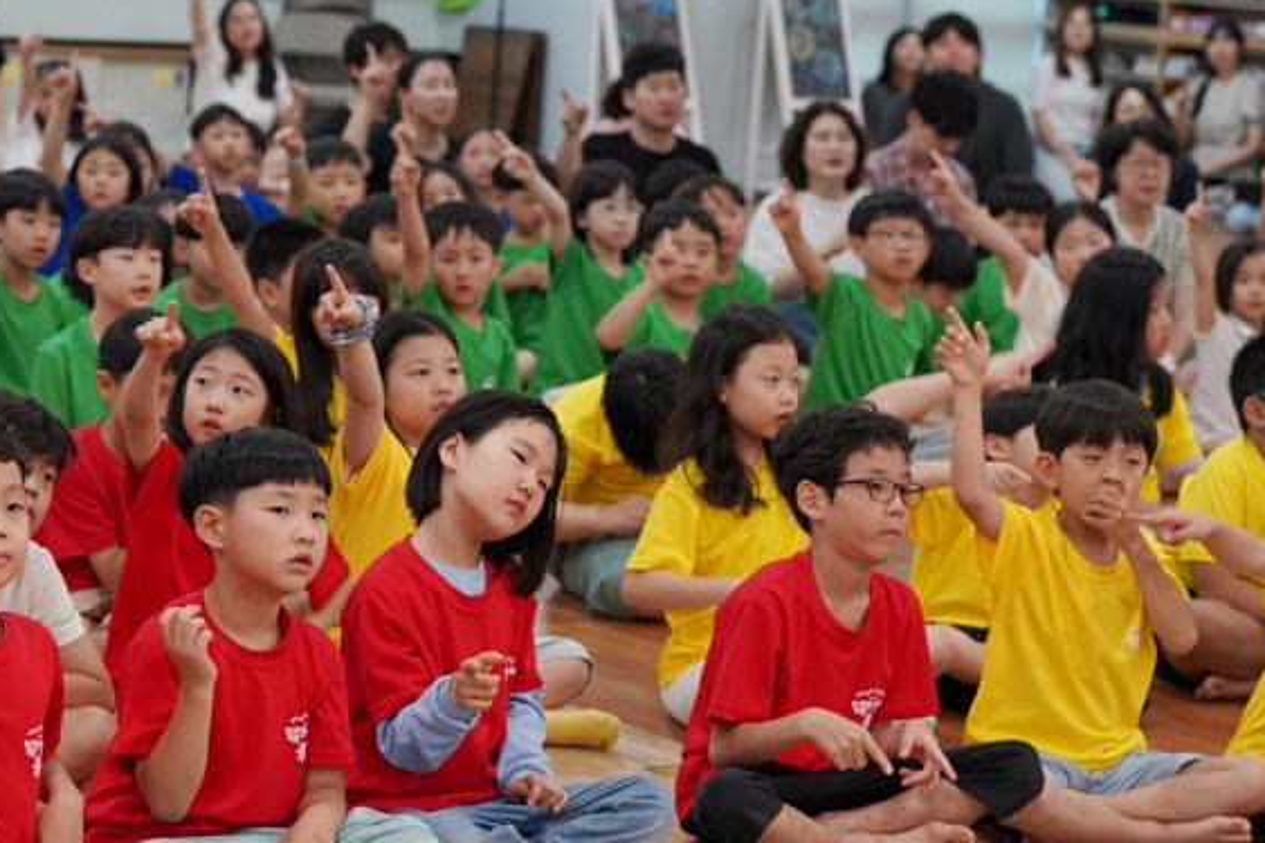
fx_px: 3934
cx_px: 281
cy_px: 223
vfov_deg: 12.2
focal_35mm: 112
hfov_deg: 18.1
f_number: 4
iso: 1600
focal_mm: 70
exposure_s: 1/160
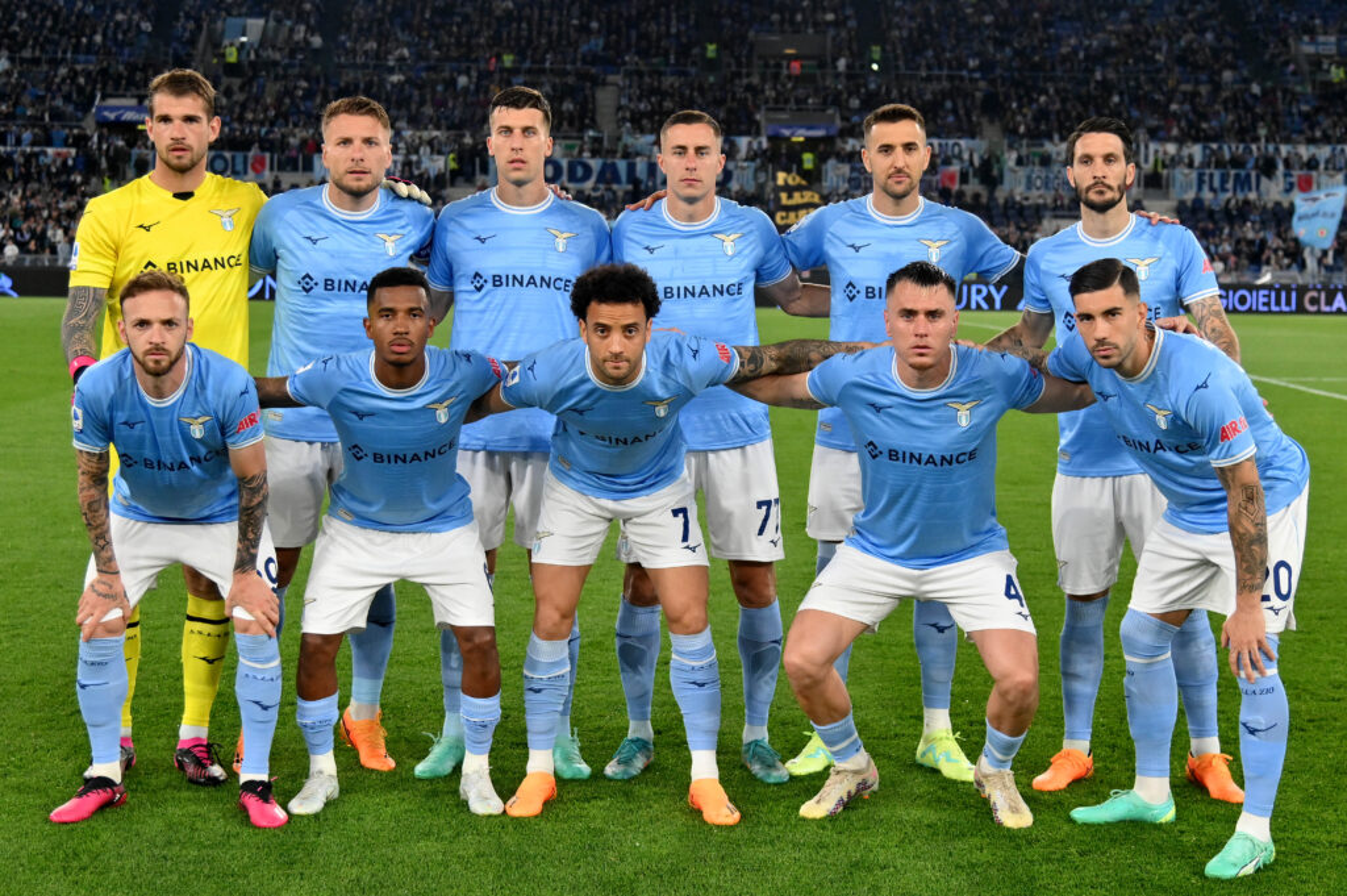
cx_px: 674
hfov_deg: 42.8
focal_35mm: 46
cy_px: 448
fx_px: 1720
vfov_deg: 29.2
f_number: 4
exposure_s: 1/1600
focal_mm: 46
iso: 2500
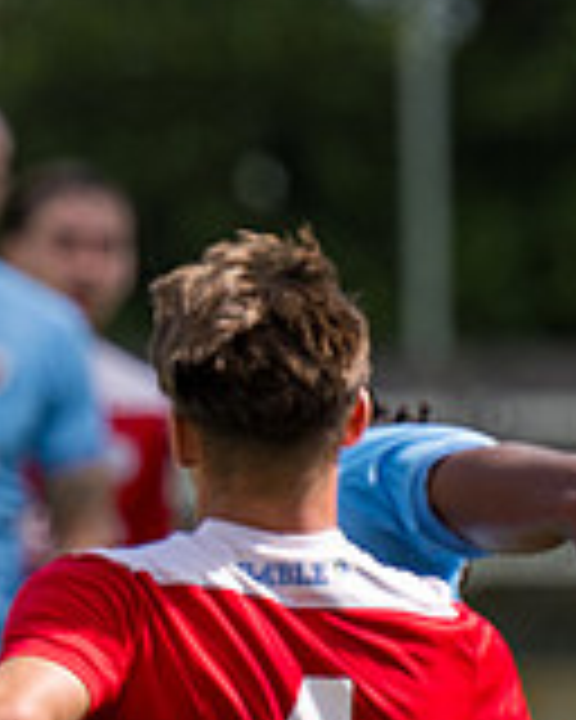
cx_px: -163
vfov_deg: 1.9
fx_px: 21970
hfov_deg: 1.5
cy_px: 606
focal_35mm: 1031
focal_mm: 170
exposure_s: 1/2000
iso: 125
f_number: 2.8
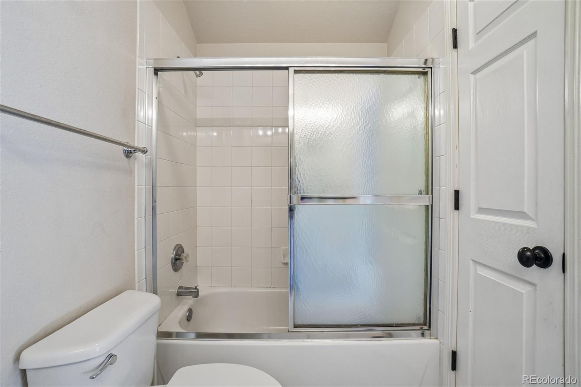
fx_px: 242
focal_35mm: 15
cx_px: 290
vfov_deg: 77.3
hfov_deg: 100.4
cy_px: 194
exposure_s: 1/25
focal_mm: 10
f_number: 8
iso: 400
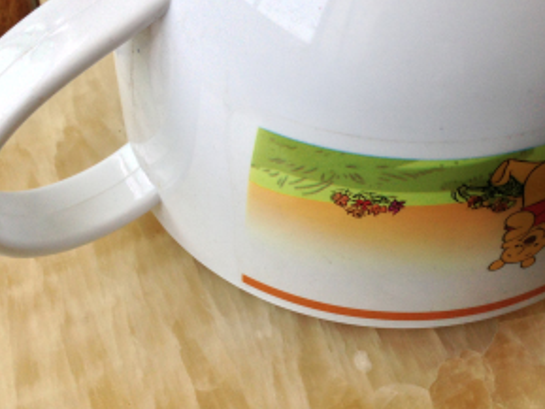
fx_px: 898
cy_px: 144
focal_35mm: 57
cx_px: 326
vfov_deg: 25.6
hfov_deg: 33.7
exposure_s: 1/171
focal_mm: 4.13
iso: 50
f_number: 2.4
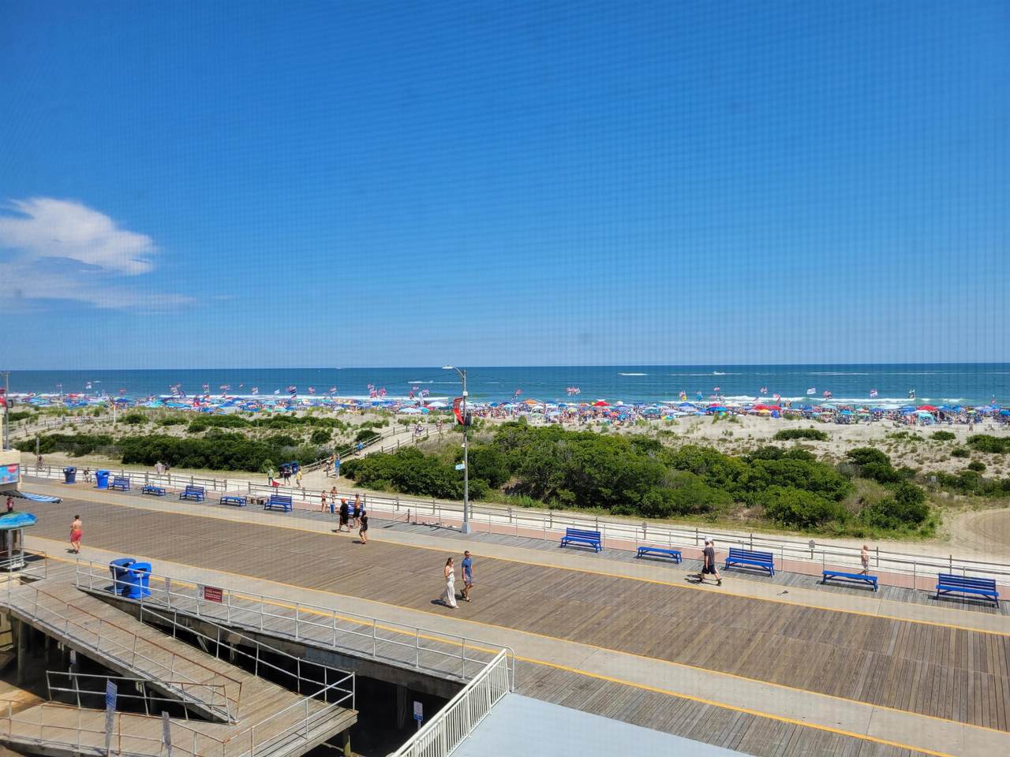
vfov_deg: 53.1
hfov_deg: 67.3
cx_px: 505
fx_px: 759
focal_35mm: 26
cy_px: 378
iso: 40
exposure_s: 1/2410
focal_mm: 5.4
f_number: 1.8
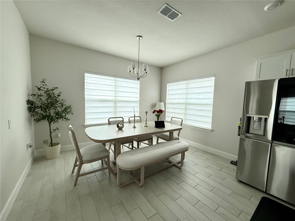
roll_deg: -2.1
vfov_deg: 85.7
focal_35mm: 14
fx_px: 119
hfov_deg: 102.1
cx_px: 148
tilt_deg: -2.9
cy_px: 110
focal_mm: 2.22
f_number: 2.2
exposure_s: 1/78
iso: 400
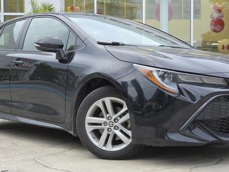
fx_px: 456
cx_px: 114
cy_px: 86
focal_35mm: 69
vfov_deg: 21.3
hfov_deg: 28.2
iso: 80
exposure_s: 1/120
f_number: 2.4
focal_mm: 7
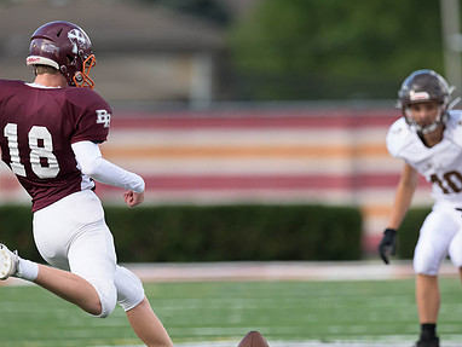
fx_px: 12660
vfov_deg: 1.6
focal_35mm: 948
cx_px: 297
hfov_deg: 2.1
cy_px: 219
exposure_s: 1/2500
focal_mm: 500
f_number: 4
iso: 1000
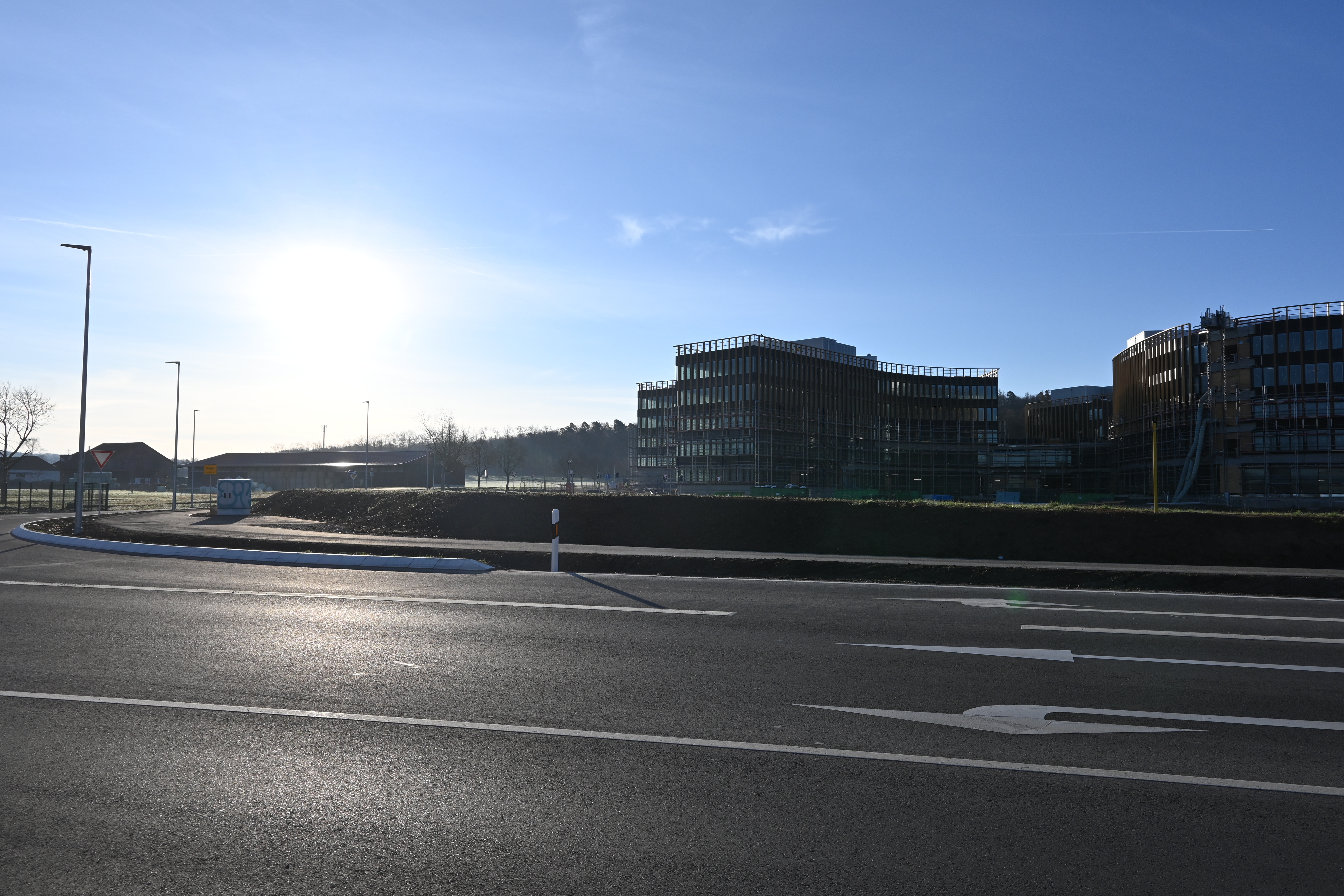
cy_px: 448
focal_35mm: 24
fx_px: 896
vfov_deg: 53.1
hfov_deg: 73.7
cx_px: 672
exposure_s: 1/500
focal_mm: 16
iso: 100
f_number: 8
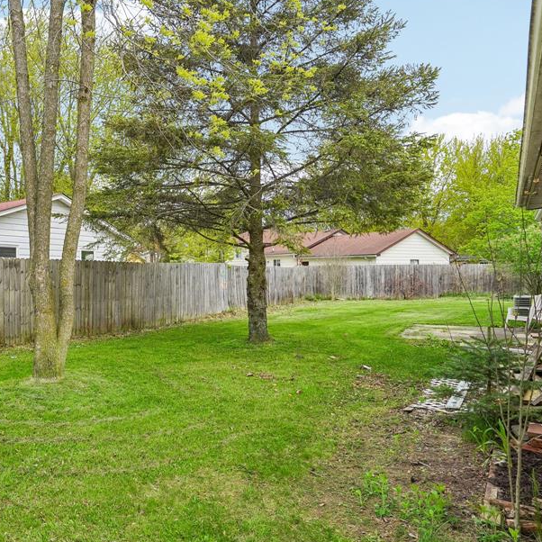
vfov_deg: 60.9
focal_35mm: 26
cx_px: 131
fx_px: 461
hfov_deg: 57.6
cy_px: 280
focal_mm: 18
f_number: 8
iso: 400
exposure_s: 1/400
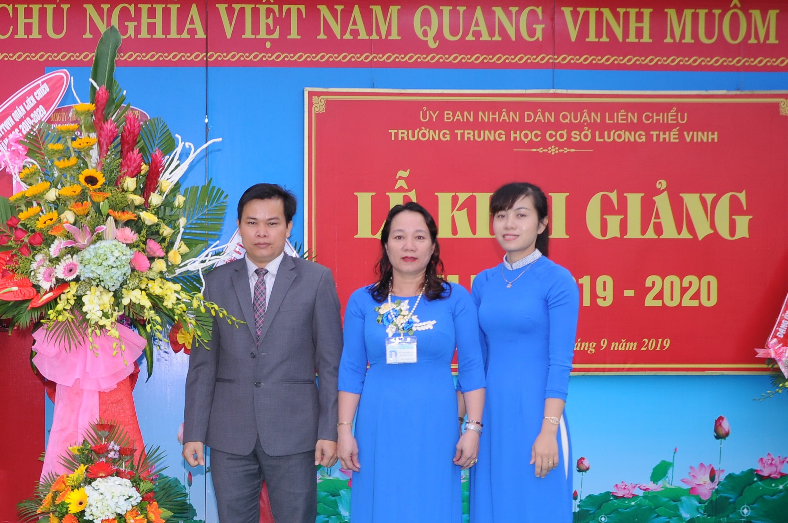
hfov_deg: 32.9
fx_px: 1312
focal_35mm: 60
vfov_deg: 22.4
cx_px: 214
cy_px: 393
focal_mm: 22
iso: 200
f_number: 5.6
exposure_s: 1/60
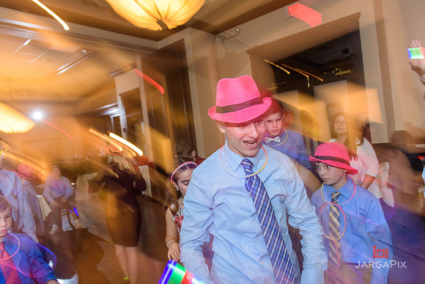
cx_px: 212
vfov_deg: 53.2
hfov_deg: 73.7
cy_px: 142
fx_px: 283
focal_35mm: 24
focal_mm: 24
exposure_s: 1/15
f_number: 3.2
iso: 1600
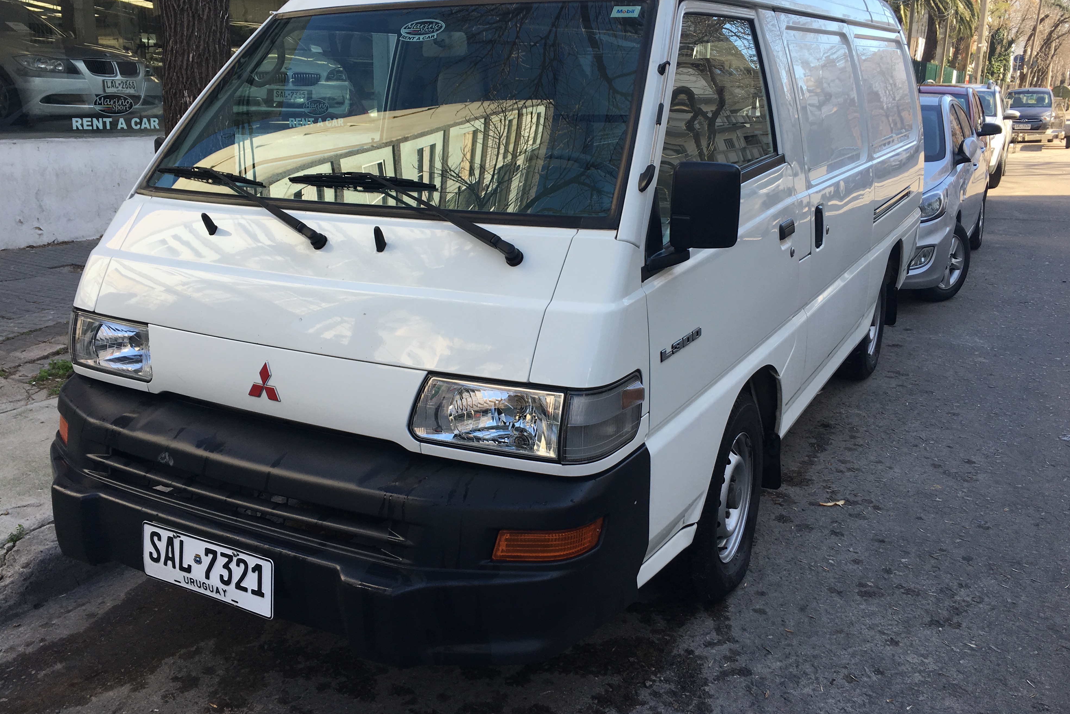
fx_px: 921
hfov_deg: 60.3
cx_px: 536
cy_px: 318
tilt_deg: -12.3
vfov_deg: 42.3
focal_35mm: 31
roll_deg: -0.8
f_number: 2.2
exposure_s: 1/309
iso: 25
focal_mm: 4.15
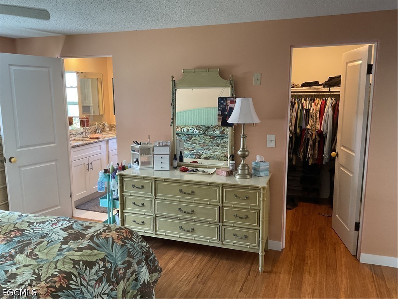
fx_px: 333
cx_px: 199
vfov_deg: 48.2
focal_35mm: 29
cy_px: 150
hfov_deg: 61.7
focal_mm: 3
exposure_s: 1/60
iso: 160
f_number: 1.8
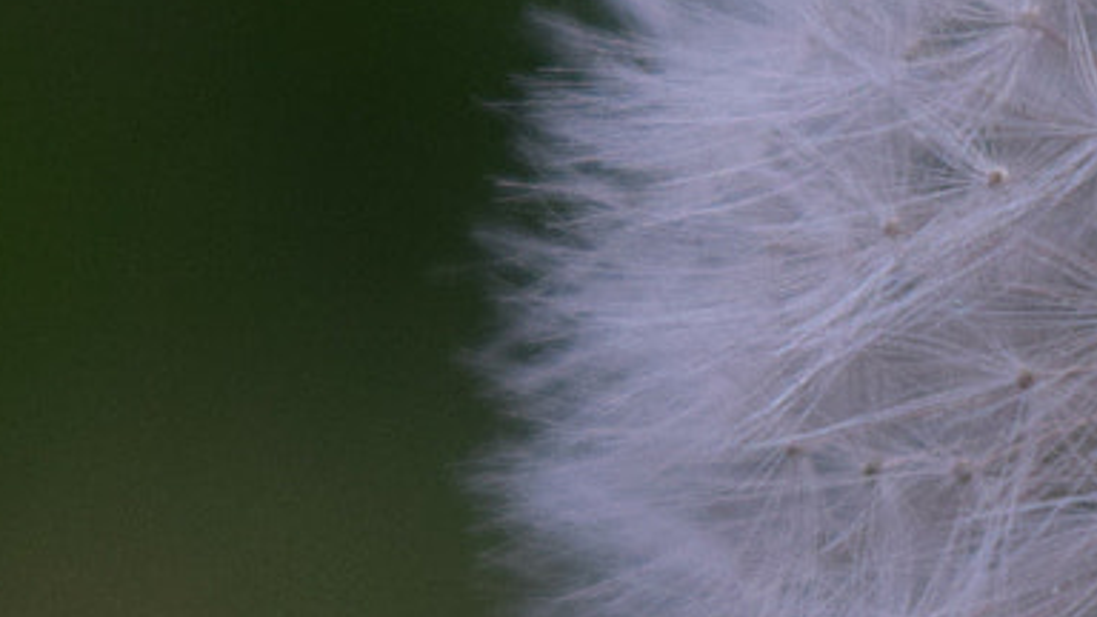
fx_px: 10477
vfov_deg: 3.4
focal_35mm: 360
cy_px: 637
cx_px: 1511
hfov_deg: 5.9
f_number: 5.6
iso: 1000
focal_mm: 55
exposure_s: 1/125
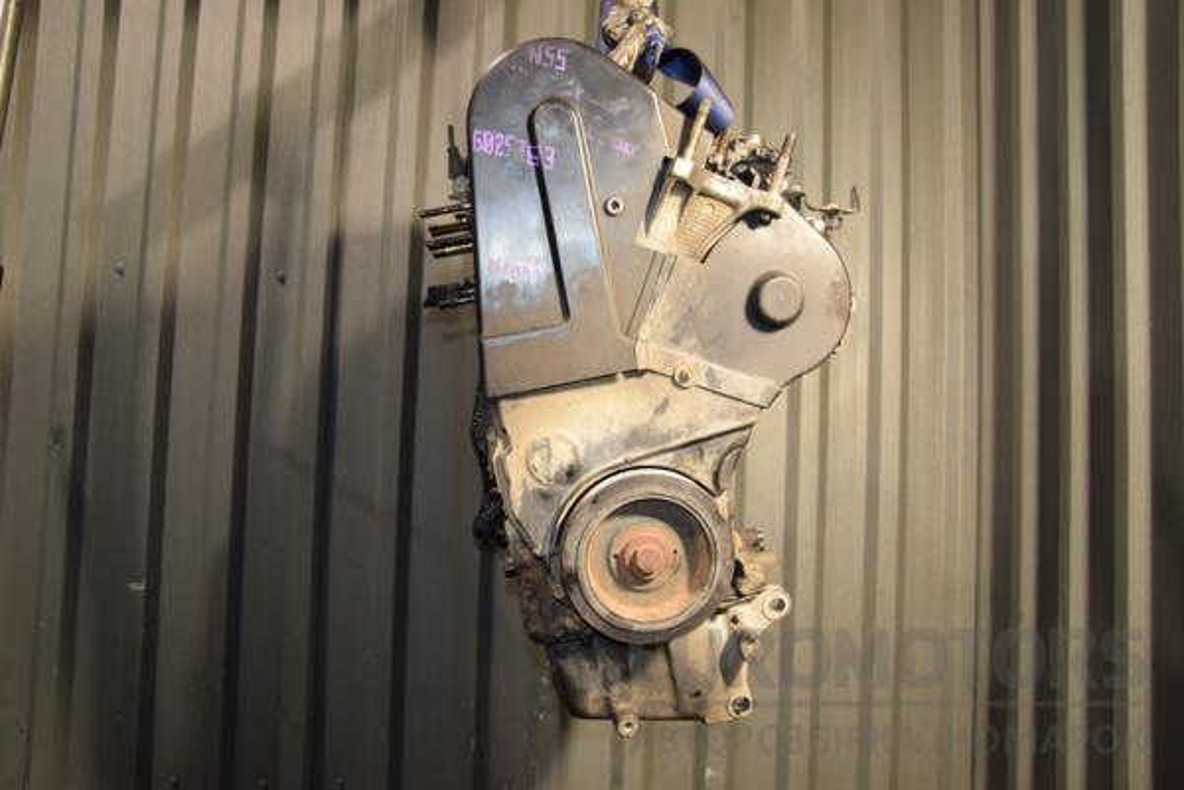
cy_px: 395
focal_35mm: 32
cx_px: 592
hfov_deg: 59.5
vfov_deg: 41.7
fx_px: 1036
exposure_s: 1/80
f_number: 5
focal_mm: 21
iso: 800
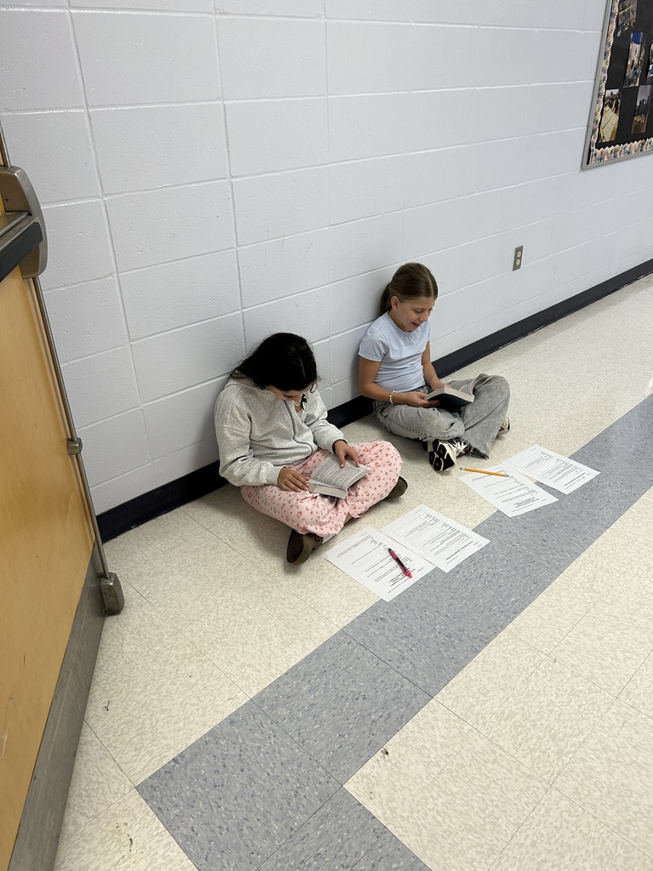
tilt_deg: -29.4
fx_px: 654
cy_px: 436
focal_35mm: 26
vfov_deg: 67.3
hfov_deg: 53.1
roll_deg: -0.7
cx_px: 326
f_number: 1.5
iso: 80
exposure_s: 1/120
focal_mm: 5.7
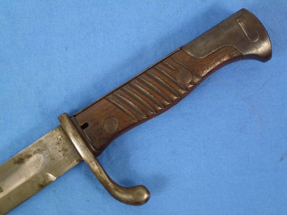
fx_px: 589
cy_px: 108
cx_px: 144
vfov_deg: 20.7
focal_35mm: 71
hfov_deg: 27.4
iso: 400
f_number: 4.7
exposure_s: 1/60
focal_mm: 12.7
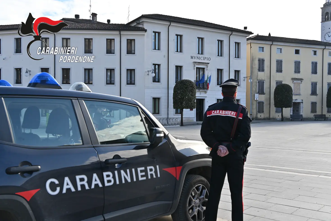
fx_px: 331
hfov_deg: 53.1
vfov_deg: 36.9
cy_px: 110
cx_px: 166
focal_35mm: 36
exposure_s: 1/1250
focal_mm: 24
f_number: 5
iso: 400
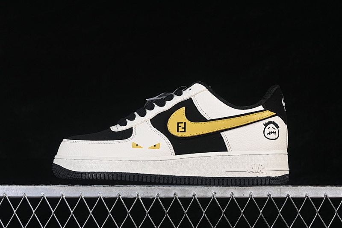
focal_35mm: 75
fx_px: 712
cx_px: 171
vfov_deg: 18.2
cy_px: 114
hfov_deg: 27.0
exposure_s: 1/80
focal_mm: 50
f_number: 8
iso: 160
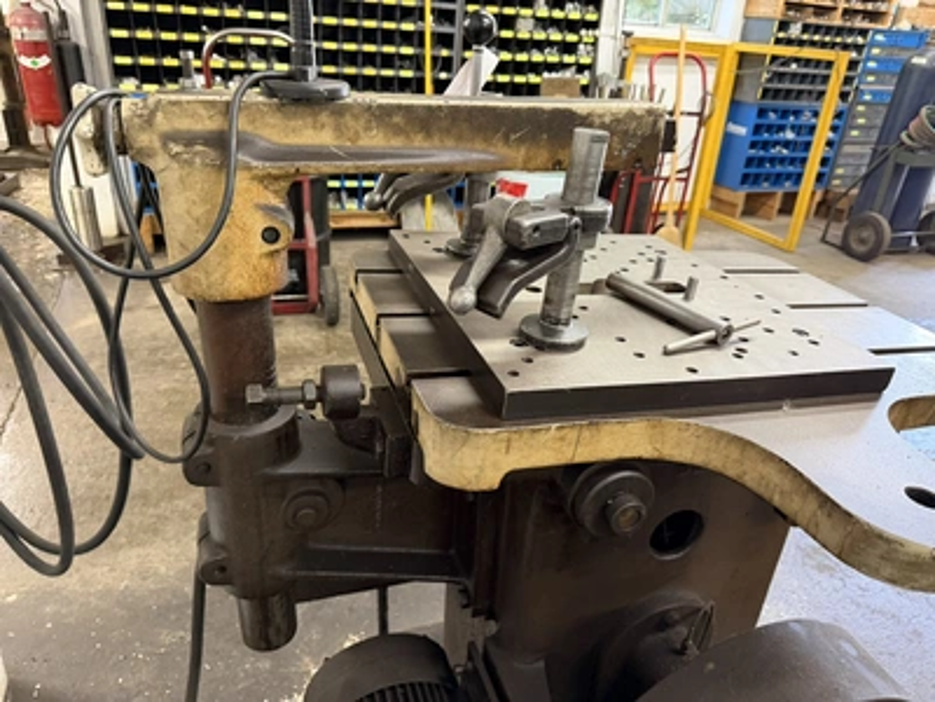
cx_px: 468
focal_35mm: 24
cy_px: 351
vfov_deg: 56.8
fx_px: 648
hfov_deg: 71.6
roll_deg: -4.0
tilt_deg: -27.1
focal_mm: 6.76
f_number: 1.78
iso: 400
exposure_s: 1/60
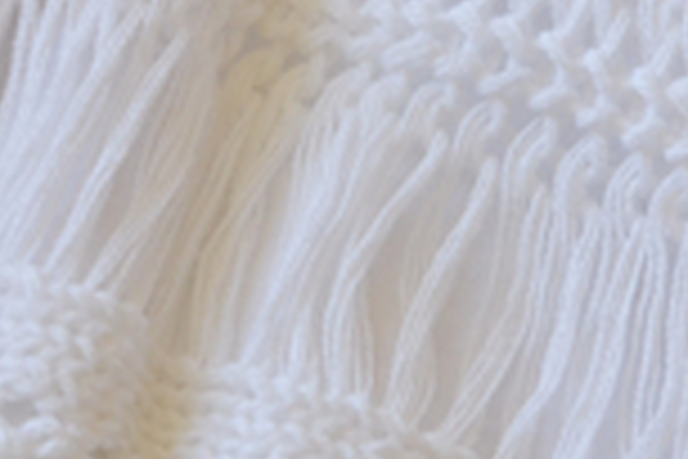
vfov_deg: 6.7
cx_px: 472
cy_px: 176
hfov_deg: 10.0
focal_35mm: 206
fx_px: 3936
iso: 400
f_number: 5.6
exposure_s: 1/60
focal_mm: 35
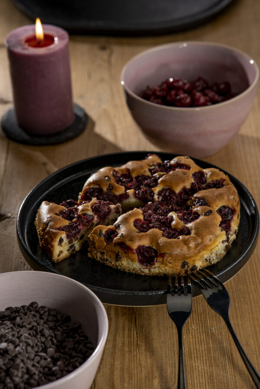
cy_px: 194
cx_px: 130
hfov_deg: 16.1
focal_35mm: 85
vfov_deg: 23.9
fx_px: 921
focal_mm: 85
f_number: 6.3
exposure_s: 1/60
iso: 64
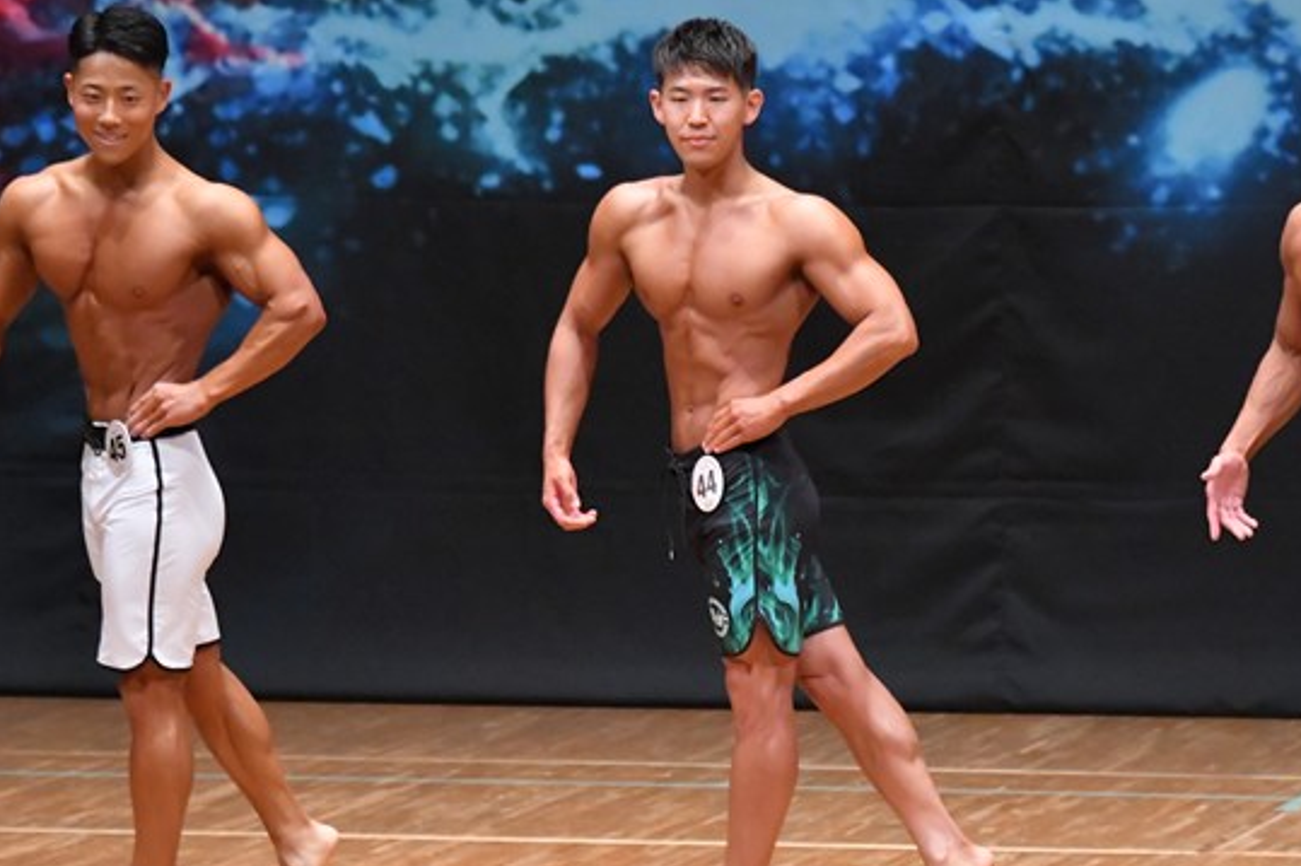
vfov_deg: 4.0
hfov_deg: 6.0
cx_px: 778
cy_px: 540
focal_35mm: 345
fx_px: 12463
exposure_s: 1/400
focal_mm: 160
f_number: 5.6
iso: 8000
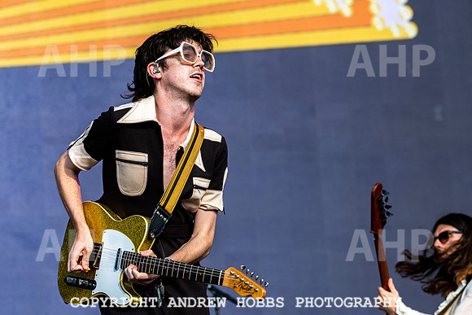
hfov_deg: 13.3
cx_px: 192
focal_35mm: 154
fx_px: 2023
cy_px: 187
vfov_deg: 8.9
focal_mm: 130
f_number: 5
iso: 200
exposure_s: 1/1250
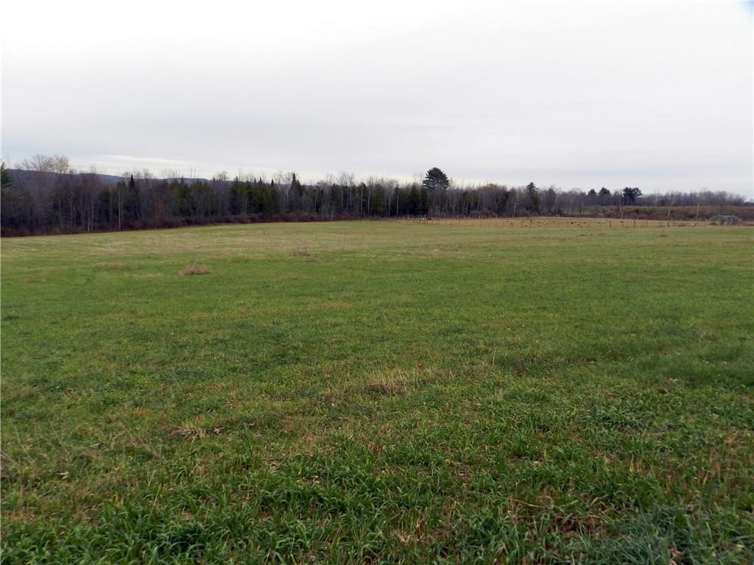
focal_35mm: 28
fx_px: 610
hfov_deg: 63.4
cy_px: 282
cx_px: 377
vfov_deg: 49.7
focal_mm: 5
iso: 160
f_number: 3.6
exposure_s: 1/400
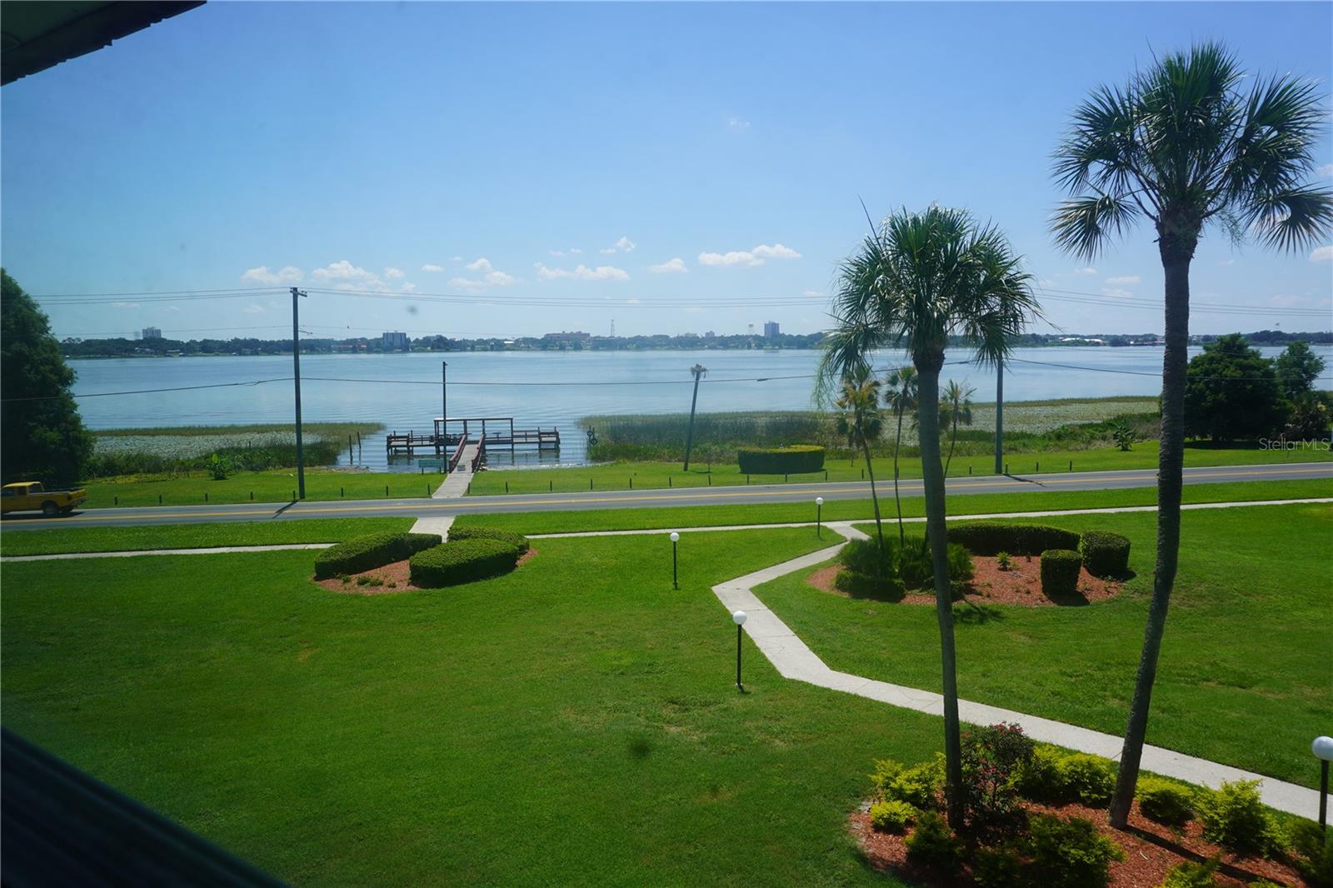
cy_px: 444
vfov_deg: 53.1
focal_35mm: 24
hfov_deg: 73.8
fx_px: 888
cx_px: 666
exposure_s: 1/160
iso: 100
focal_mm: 16
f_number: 10
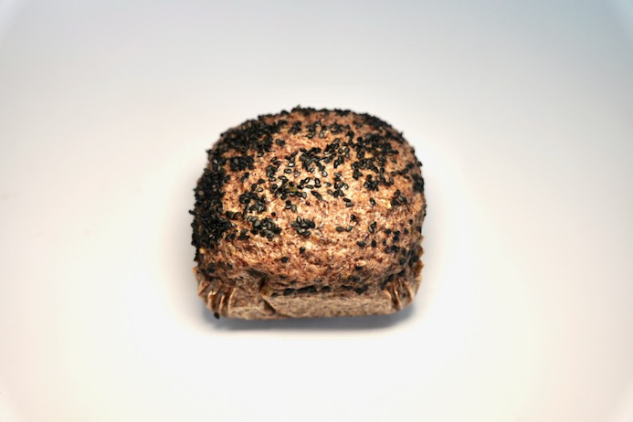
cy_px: 211
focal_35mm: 36
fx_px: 633
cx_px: 316
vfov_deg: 36.9
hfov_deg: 53.1
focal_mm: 36
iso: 400
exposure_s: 1/400
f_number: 4
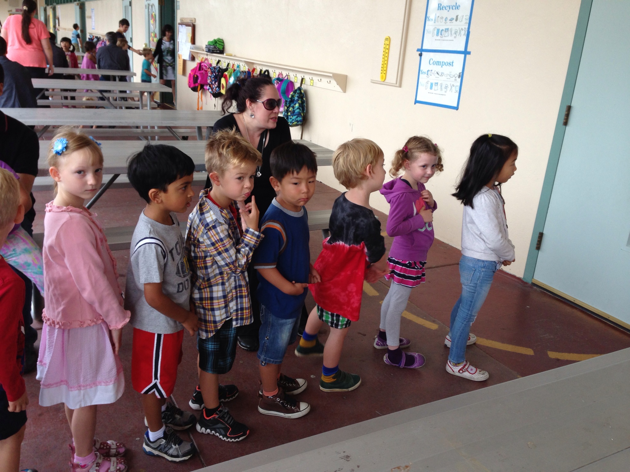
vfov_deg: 42.9
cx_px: 315
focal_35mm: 33
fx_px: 601
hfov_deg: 55.4
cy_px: 236
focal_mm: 4.13
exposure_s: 1/40
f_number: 2.4
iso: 64
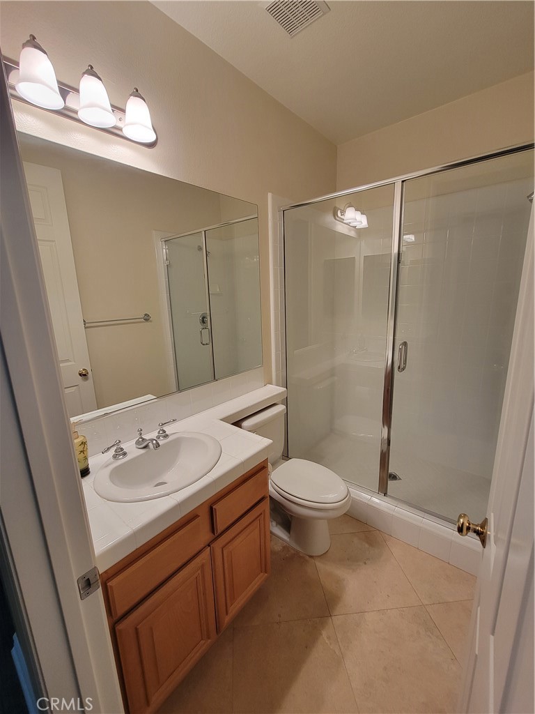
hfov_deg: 89.9
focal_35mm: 13
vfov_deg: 106.2
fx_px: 268
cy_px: 357
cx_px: 268
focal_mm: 2.2
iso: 200
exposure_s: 1/60
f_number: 2.2
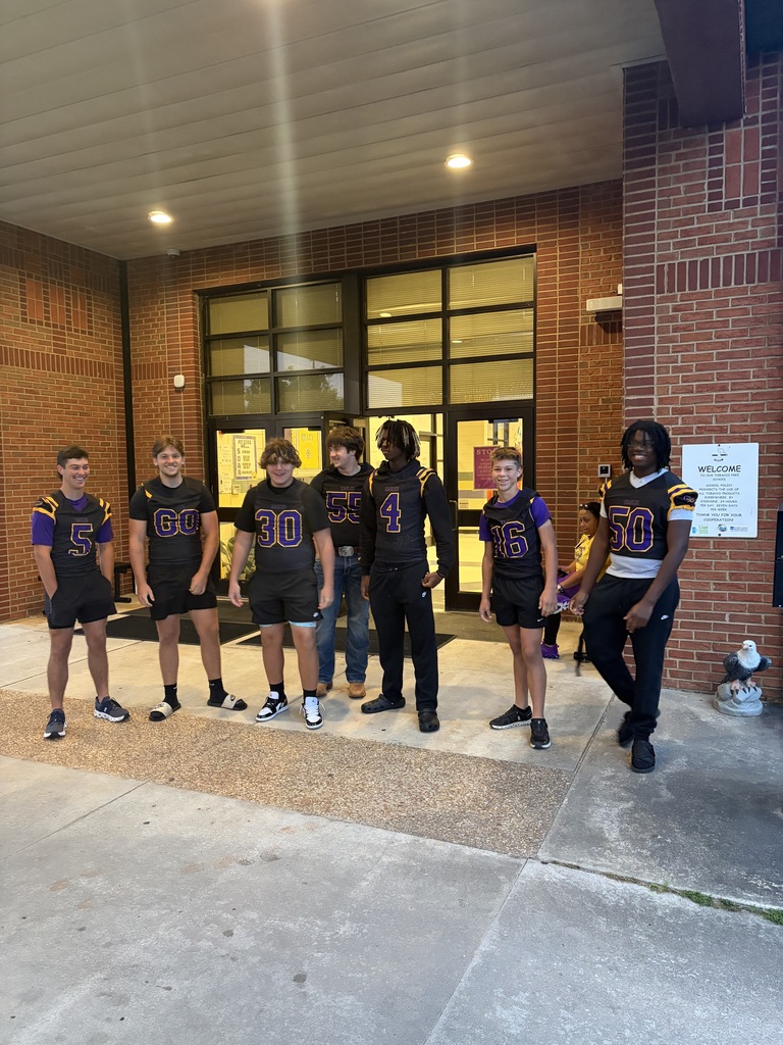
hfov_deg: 53.1
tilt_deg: -5.8
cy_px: 522
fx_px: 784
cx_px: 392
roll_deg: -0.5
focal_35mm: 26
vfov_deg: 67.3
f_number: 1.6
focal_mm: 5.96
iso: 400
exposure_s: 1/40
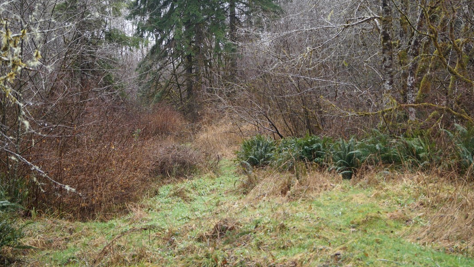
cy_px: 135
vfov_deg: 26.5
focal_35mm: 45
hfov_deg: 45.5
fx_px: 566
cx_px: 233
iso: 200
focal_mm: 28
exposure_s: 1/160
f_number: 4.5
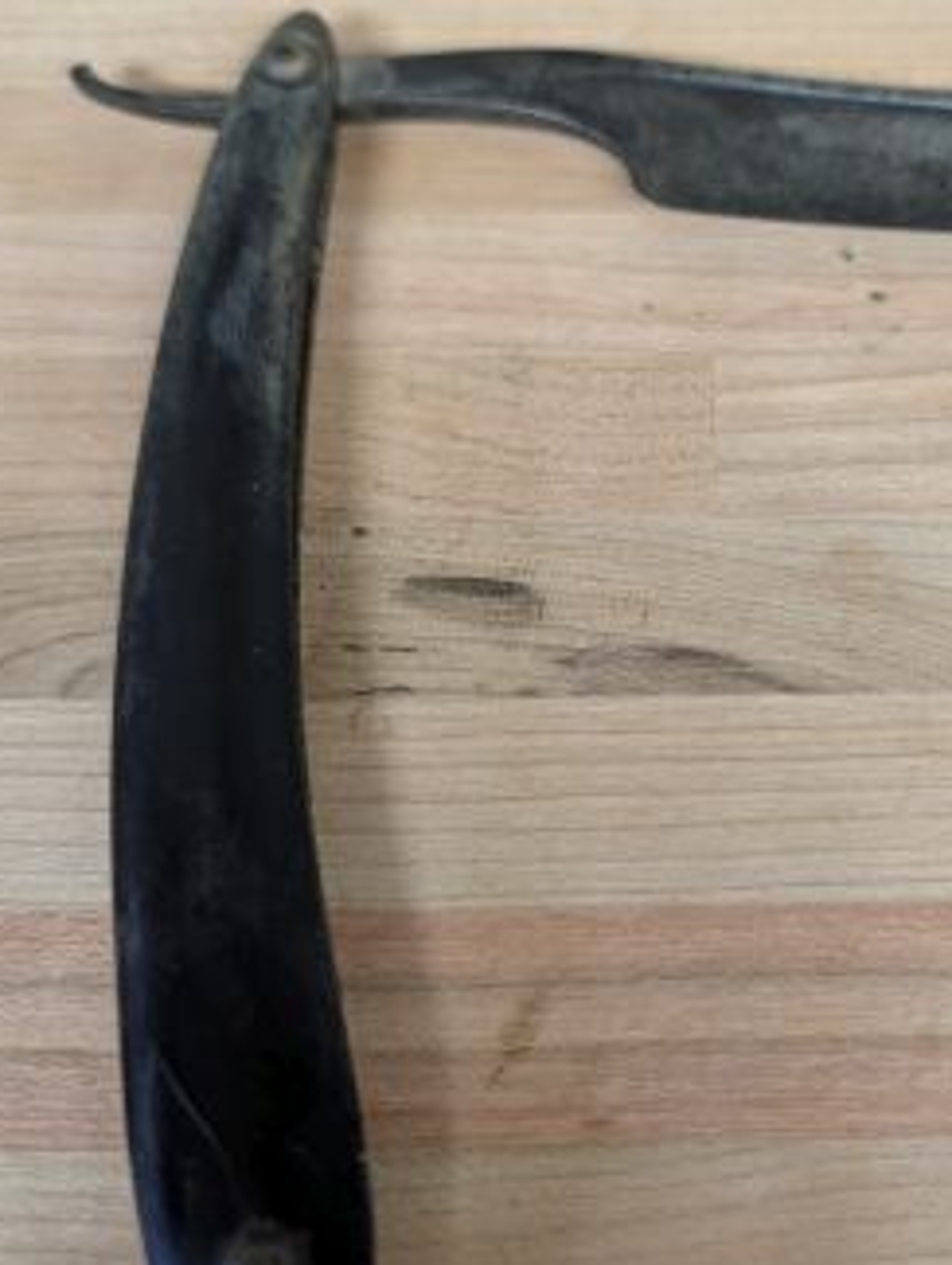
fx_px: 1353
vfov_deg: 49.9
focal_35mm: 37
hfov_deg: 37.9
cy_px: 535
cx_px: 706
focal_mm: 6.9
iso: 413
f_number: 1.68
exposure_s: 1/24
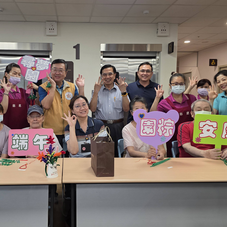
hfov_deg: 49.0
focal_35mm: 33
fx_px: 245
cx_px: 79
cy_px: 110
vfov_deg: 49.7
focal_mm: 6.3
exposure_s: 1/120
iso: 160
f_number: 1.7
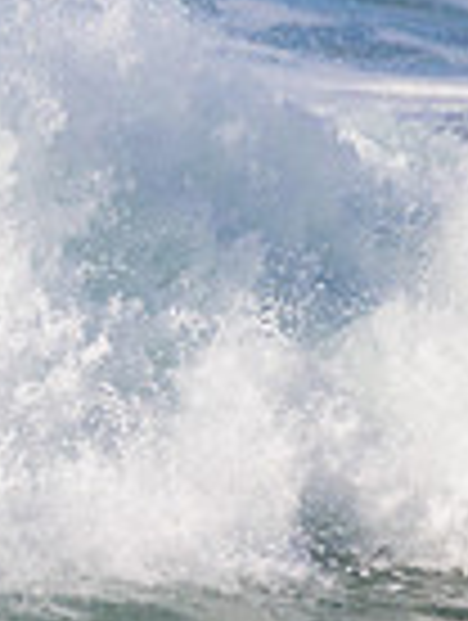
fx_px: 57938
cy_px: 250
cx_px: -783
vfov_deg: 0.6
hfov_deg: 0.5
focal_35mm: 3224
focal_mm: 800
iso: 1100
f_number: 11
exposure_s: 1/2000
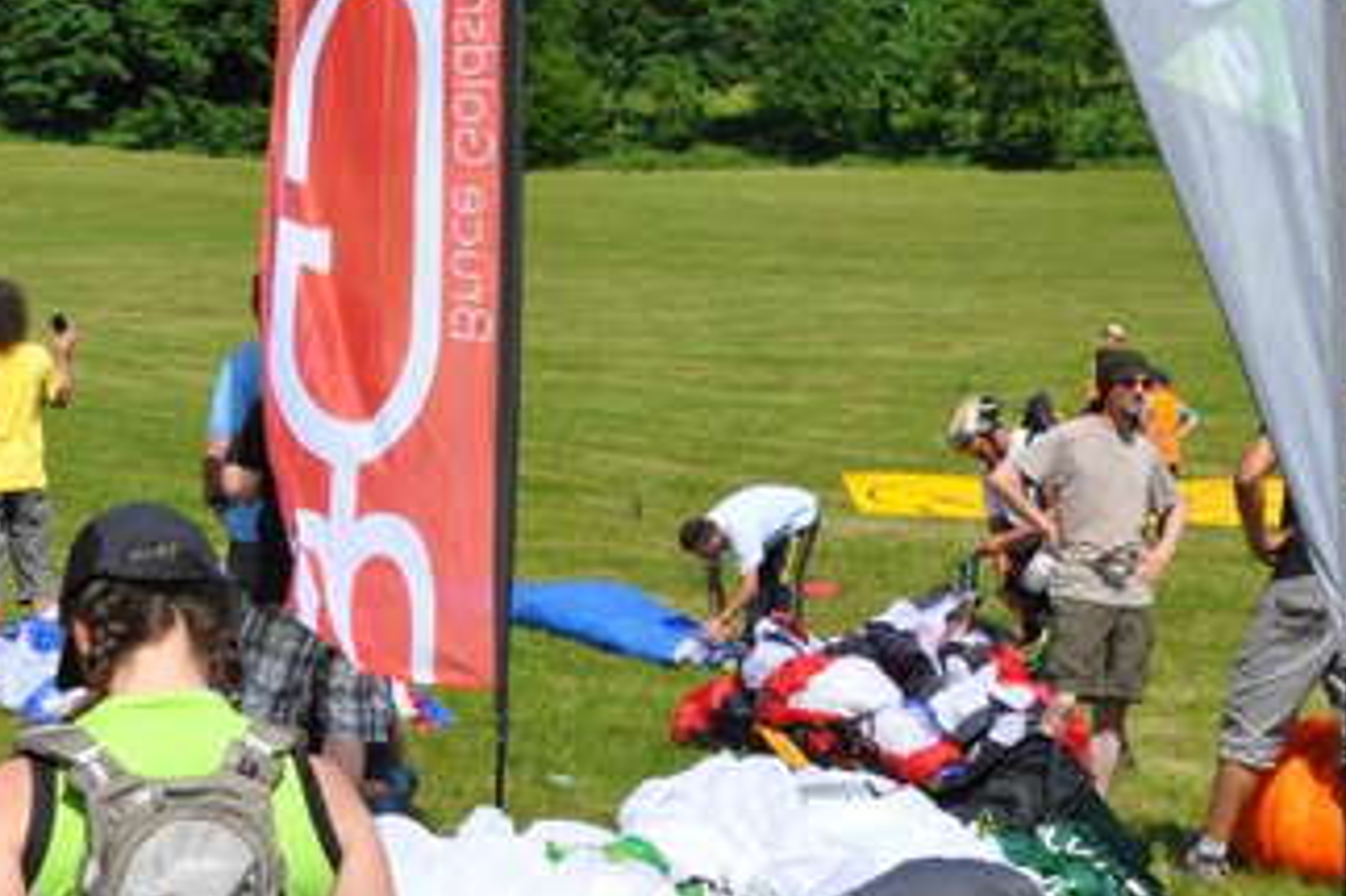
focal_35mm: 77
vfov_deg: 17.4
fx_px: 2886
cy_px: 104
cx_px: 558
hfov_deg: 26.2
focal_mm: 21
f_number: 14
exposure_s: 1/200
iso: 200
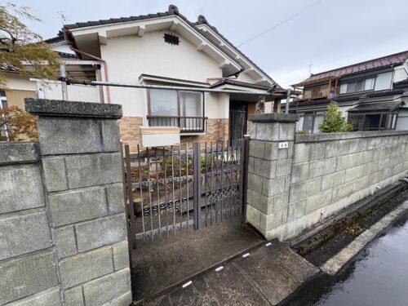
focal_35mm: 14
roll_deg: -0.1
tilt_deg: -10.1
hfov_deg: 102.1
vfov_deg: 85.7
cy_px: 153
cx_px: 204
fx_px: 165
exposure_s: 1/149
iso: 40
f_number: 2.2
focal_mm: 2.22
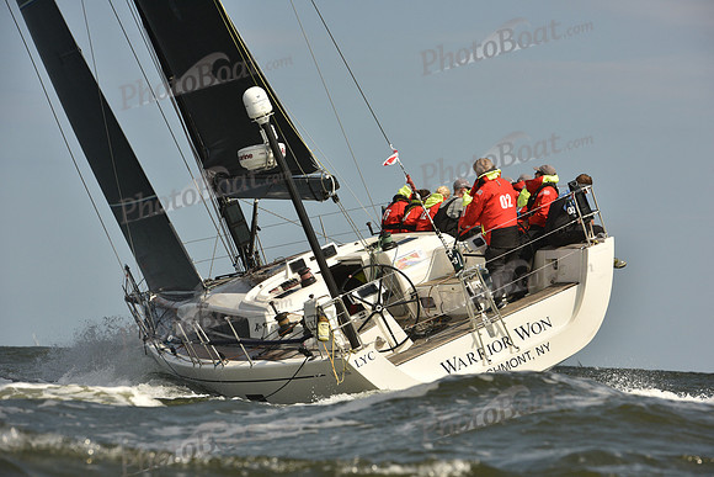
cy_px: 238
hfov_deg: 12.1
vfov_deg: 8.1
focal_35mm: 170
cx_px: 357
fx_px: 3372
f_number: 11
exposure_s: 1/1600
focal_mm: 170
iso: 320
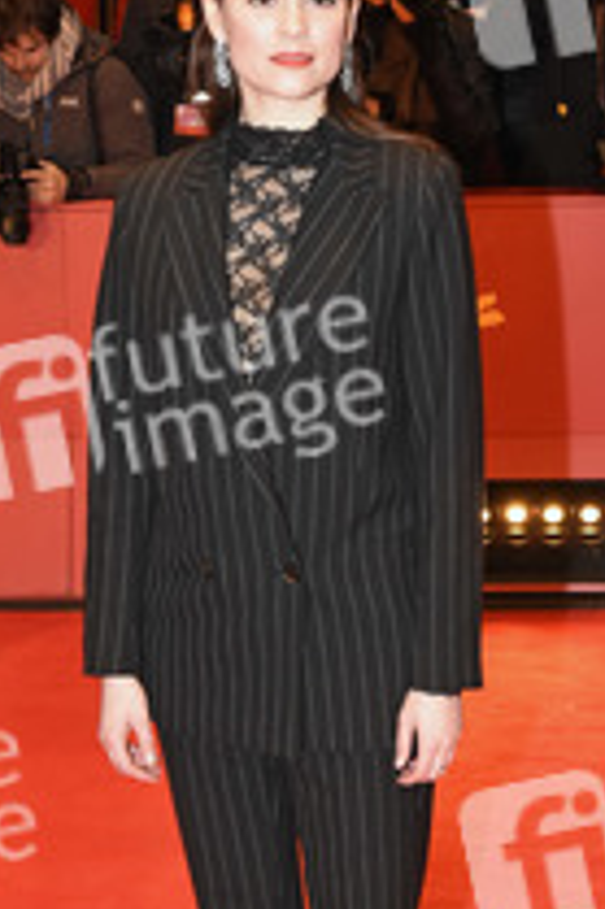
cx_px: 287
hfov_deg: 15.9
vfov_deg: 23.5
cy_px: 618
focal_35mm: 86
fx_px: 2171
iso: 1600
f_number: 6.3
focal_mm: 30
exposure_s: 1/200
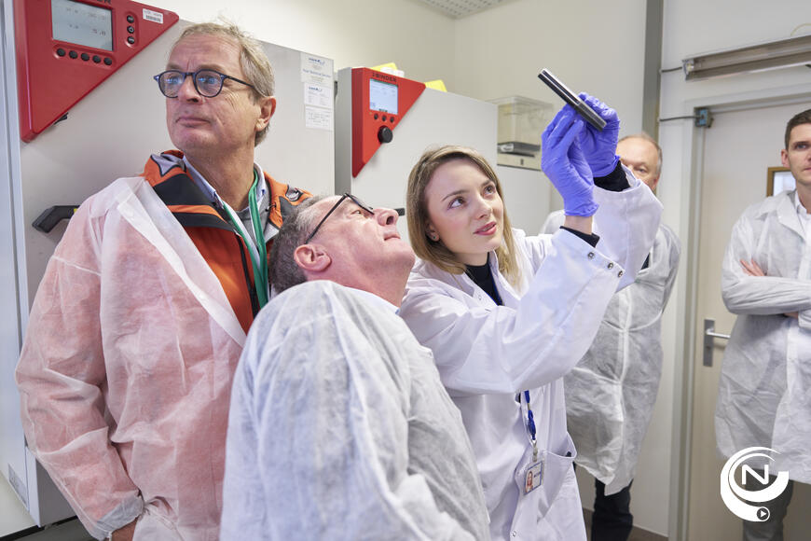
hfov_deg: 73.7
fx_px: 541
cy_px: 270
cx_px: 406
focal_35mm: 24
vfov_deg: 53.1
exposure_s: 1/100
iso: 640
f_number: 2.8
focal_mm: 24
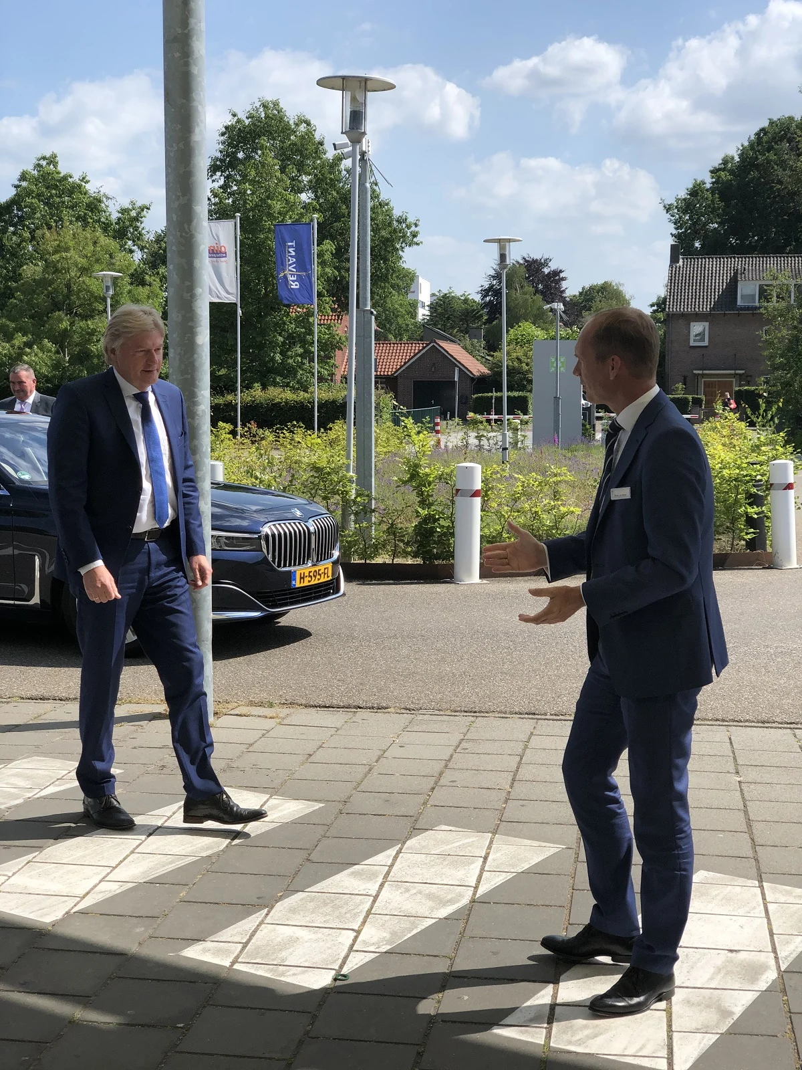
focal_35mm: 52
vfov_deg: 36.8
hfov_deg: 28.0
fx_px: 1606
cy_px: 535
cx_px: 401
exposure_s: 1/1056
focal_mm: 6
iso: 16
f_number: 2.4
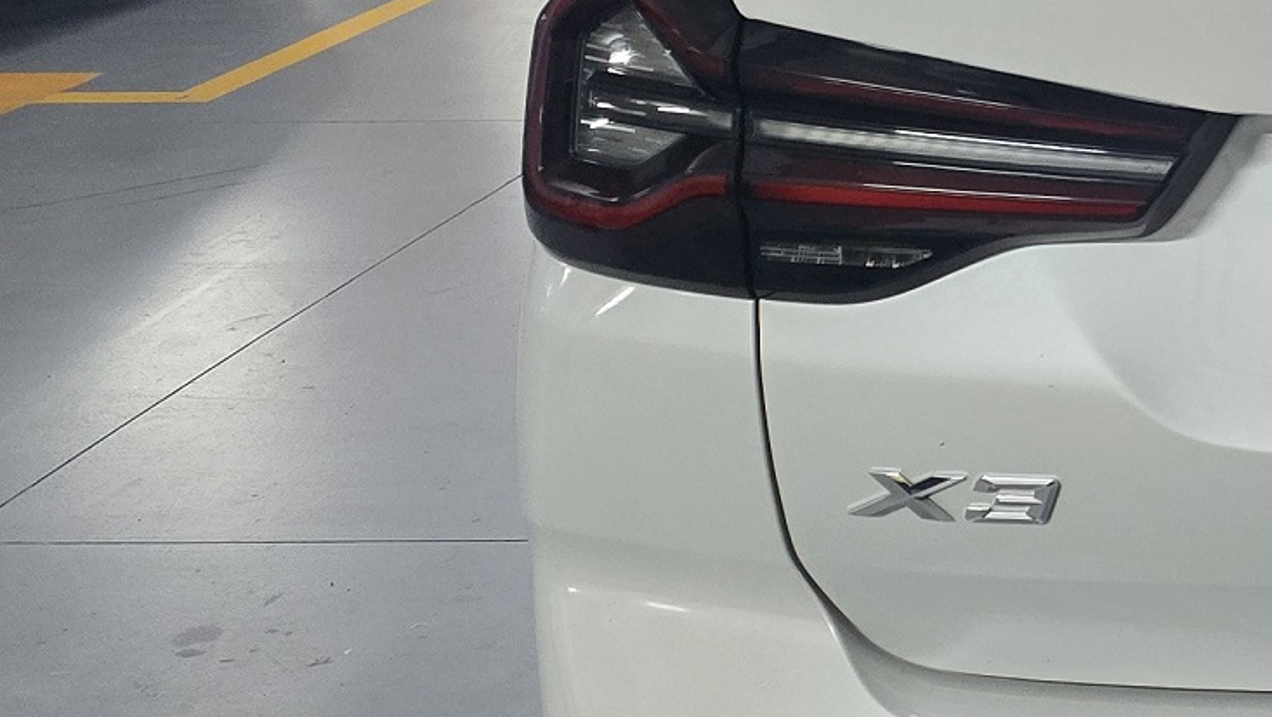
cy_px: 61
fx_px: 2767
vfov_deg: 14.6
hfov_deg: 22.8
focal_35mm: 82
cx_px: 1692
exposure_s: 1/40
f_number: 1.7
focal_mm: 6.3
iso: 1600
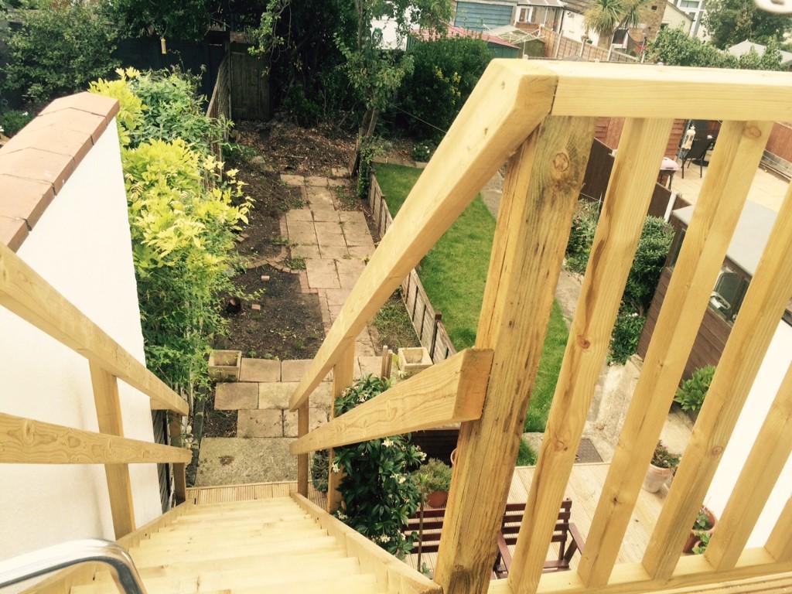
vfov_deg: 48.2
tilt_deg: -31.6
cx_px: 396
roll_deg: -4.9
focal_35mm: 29
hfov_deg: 61.7
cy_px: 297
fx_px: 664
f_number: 2.2
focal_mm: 4.15
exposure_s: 1/423
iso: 32
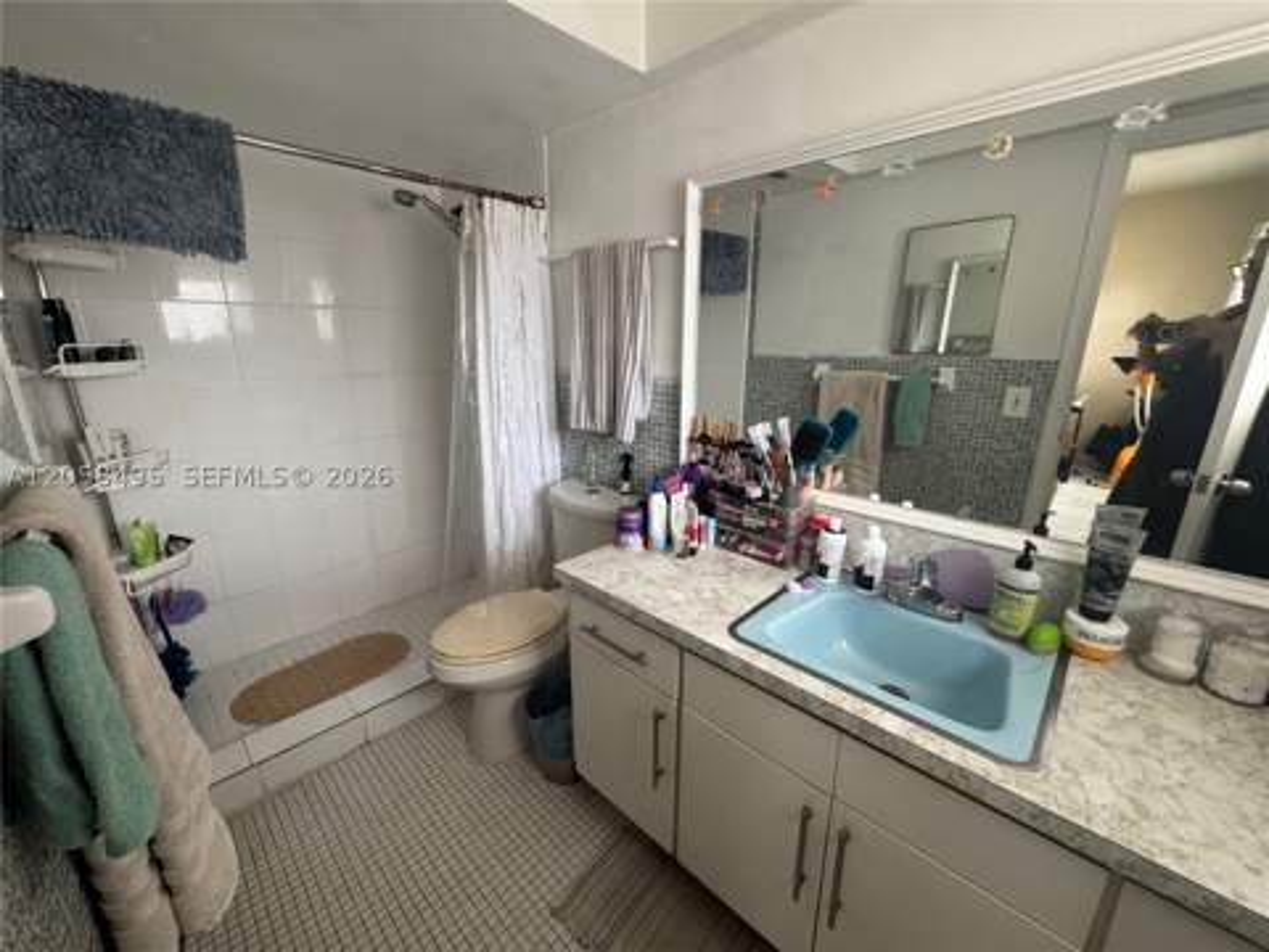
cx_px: 634
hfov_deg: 102.1
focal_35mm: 14
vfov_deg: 85.7
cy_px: 476
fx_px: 513
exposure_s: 1/60
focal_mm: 2.22
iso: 320
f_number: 2.2
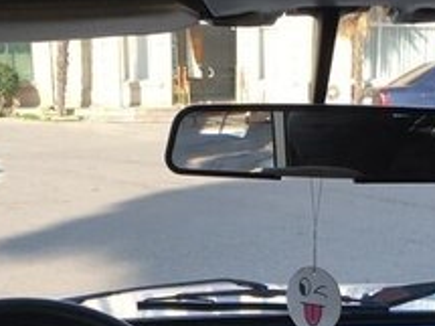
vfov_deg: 15.6
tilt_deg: -18.1
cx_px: 225
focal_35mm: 89
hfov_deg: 22.0
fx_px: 1118
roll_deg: +0.4
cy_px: 444
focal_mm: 4.15
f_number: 2.2
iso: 25
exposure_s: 1/366
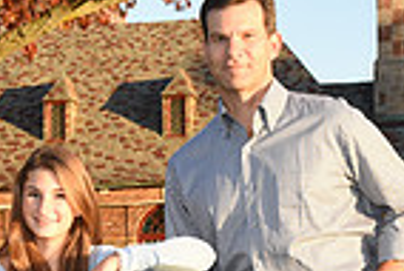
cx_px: 46
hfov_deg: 14.2
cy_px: 232
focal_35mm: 143
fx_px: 1606
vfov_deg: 9.6
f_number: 9
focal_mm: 35
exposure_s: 1/250
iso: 640
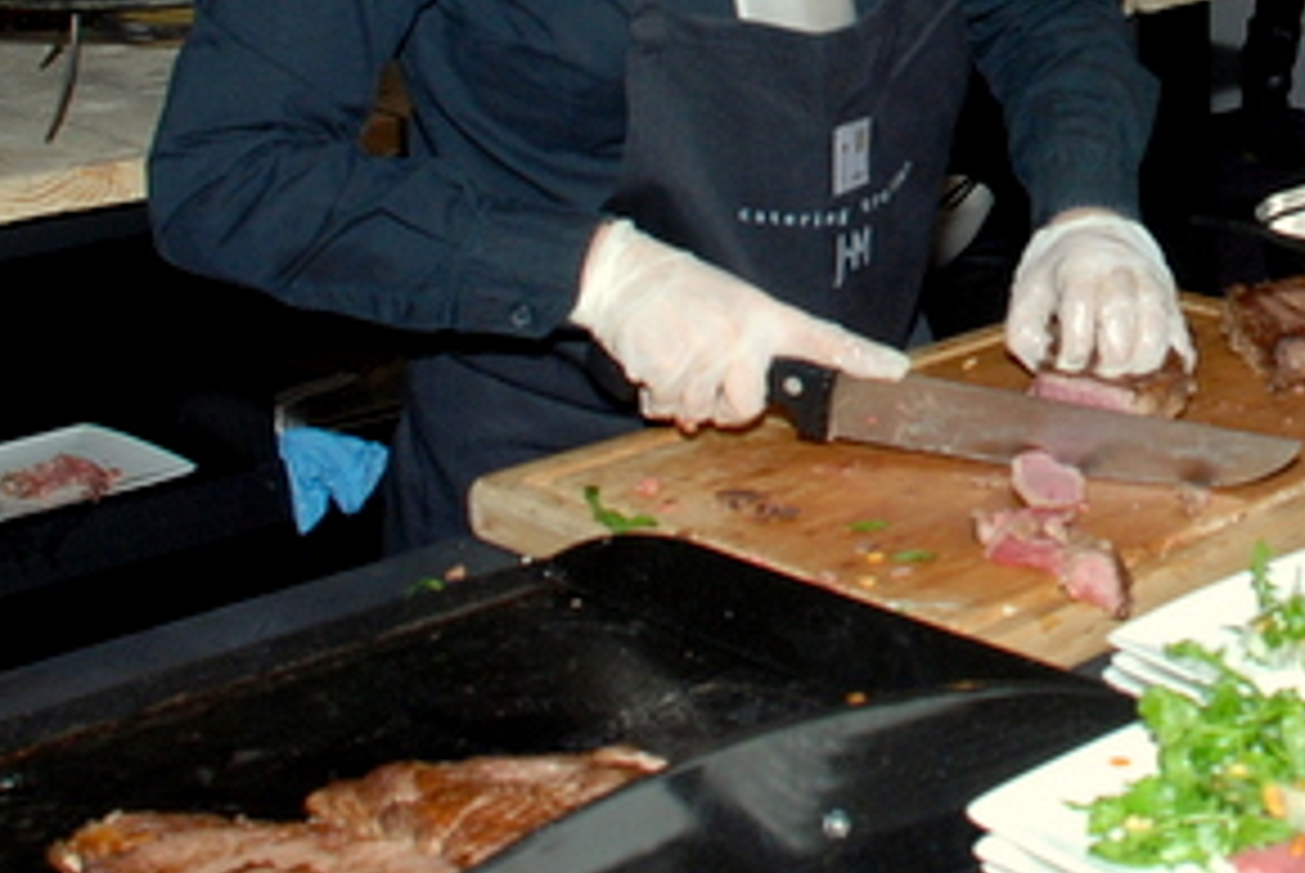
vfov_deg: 19.9
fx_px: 2431
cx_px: 1102
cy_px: 63
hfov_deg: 29.2
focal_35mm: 67
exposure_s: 1/60
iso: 320
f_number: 5.6
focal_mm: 18
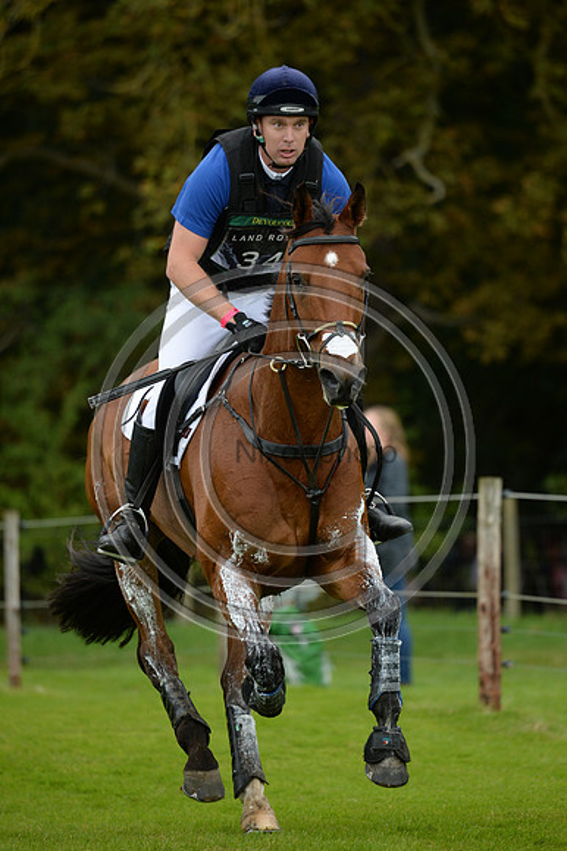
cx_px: 284
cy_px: 426
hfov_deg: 3.4
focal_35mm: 400
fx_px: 9461
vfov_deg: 5.2
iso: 1000
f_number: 5.6
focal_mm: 400
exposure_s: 1/1000
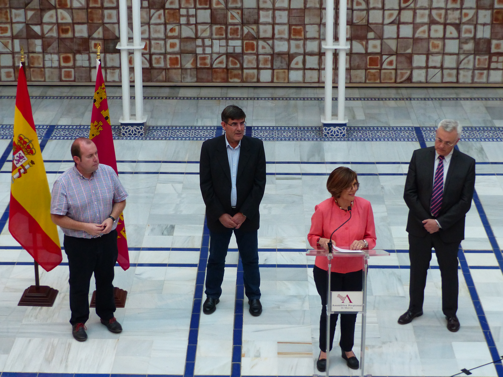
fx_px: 1206
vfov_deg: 17.8
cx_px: 252
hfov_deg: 23.6
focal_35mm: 83
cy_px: 188
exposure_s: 1/60
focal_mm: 15
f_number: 2.8
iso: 400
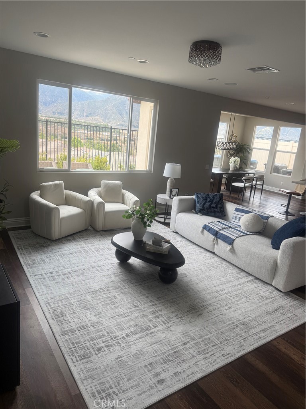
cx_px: 153
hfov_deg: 56.8
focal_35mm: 24
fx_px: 283
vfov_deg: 71.6
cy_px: 204
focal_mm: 6.76
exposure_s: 1/214
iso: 64
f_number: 1.78
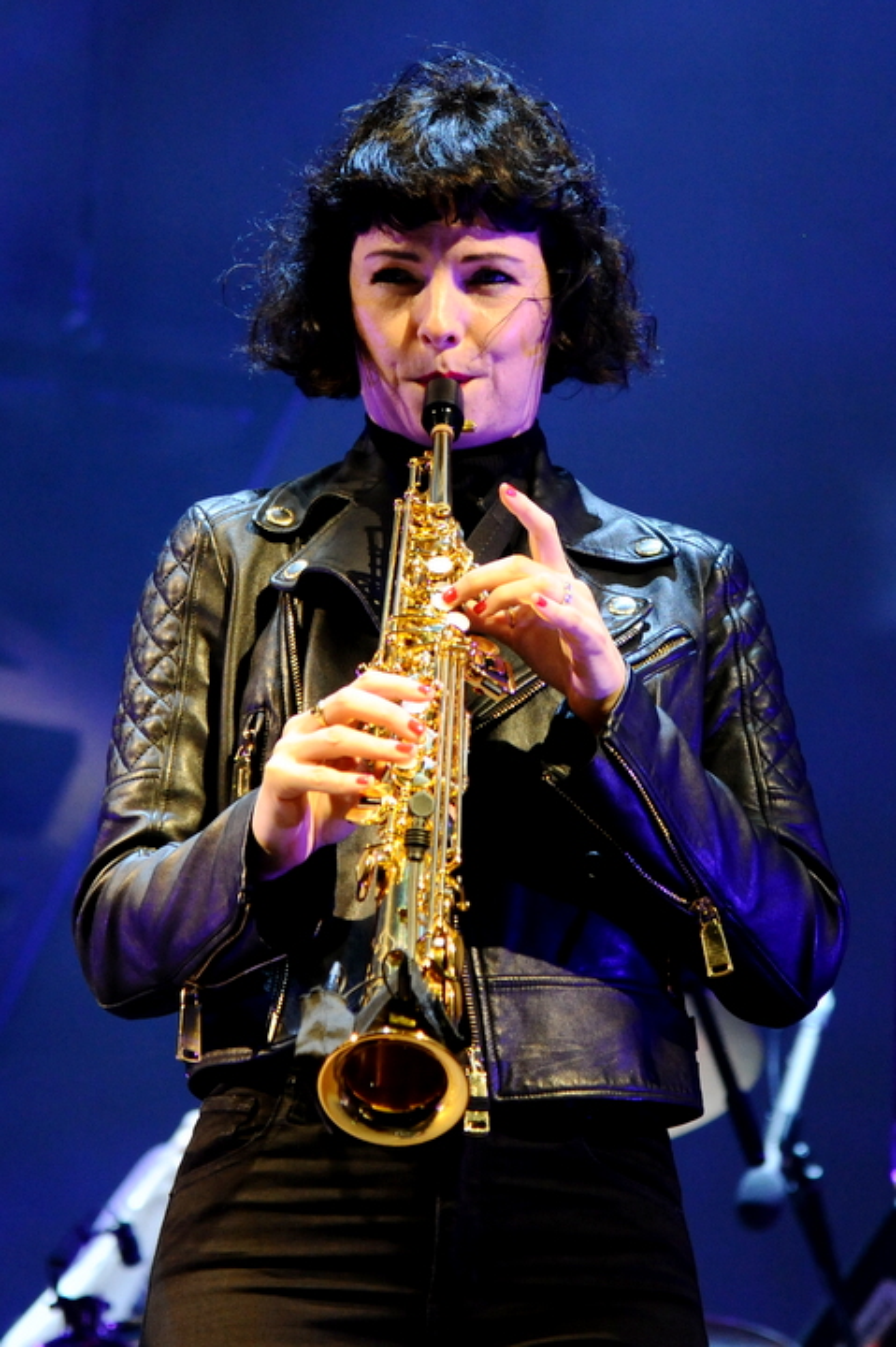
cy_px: 674
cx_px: 448
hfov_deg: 11.4
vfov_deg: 17.1
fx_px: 4486
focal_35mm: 120
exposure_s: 1/160
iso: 1250
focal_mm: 120
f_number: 4
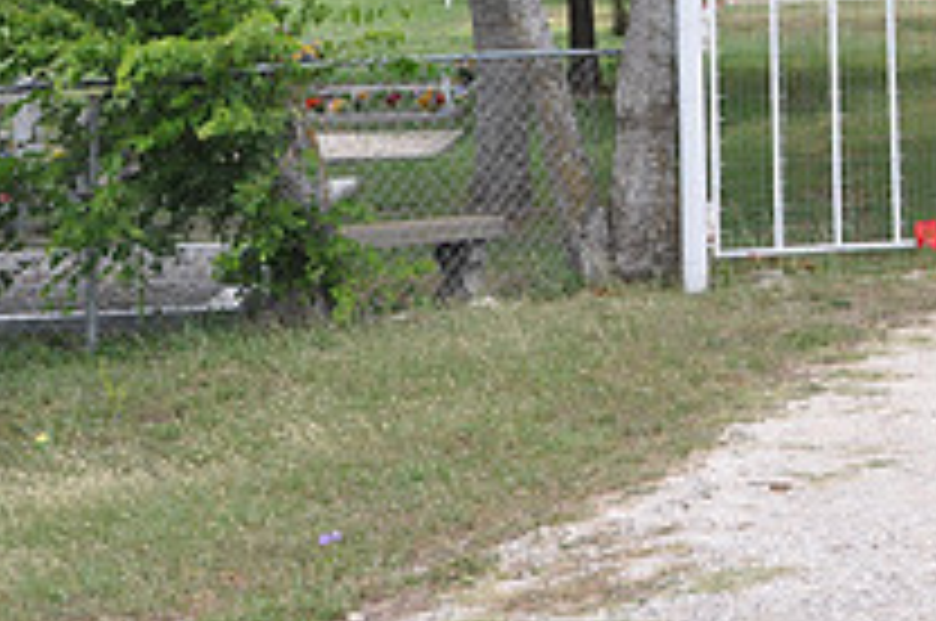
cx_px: 1107
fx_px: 2710
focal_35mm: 104
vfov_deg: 12.7
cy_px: -187
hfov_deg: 18.6
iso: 200
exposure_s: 1/200
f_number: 7.1
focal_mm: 25
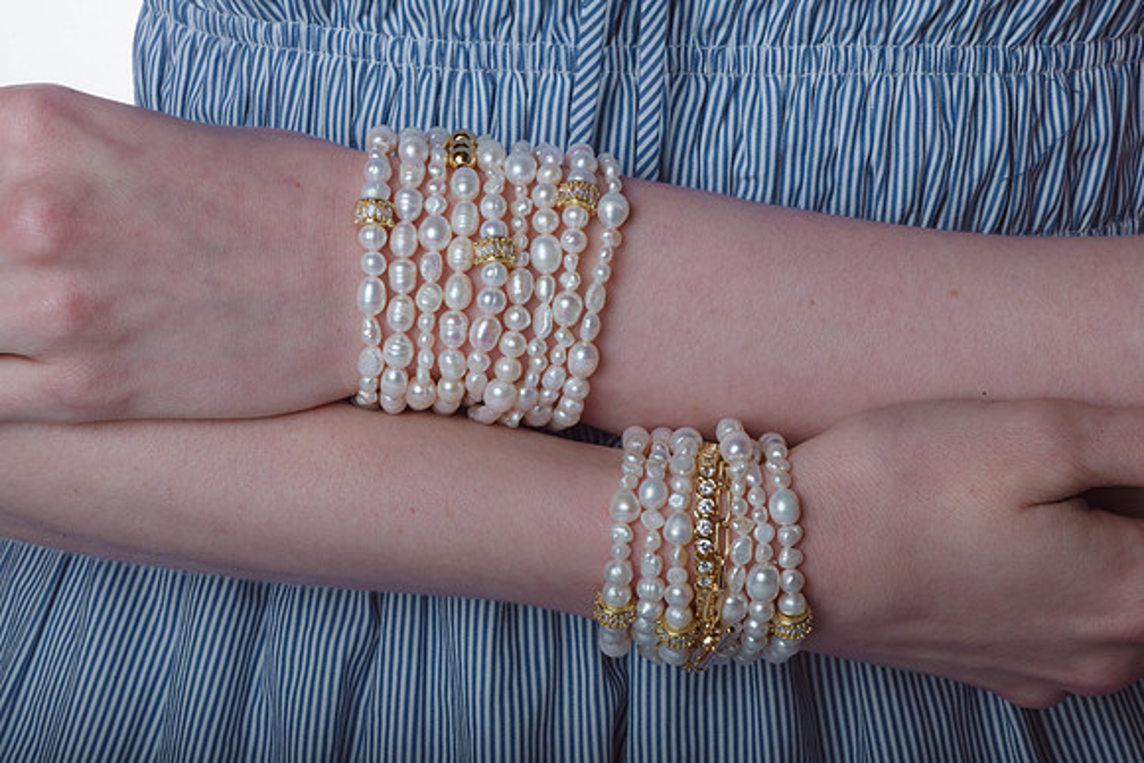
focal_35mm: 105
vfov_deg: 13.0
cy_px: 382
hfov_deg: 19.5
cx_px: 572
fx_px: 3337
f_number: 36
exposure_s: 1/250
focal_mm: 105
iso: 400
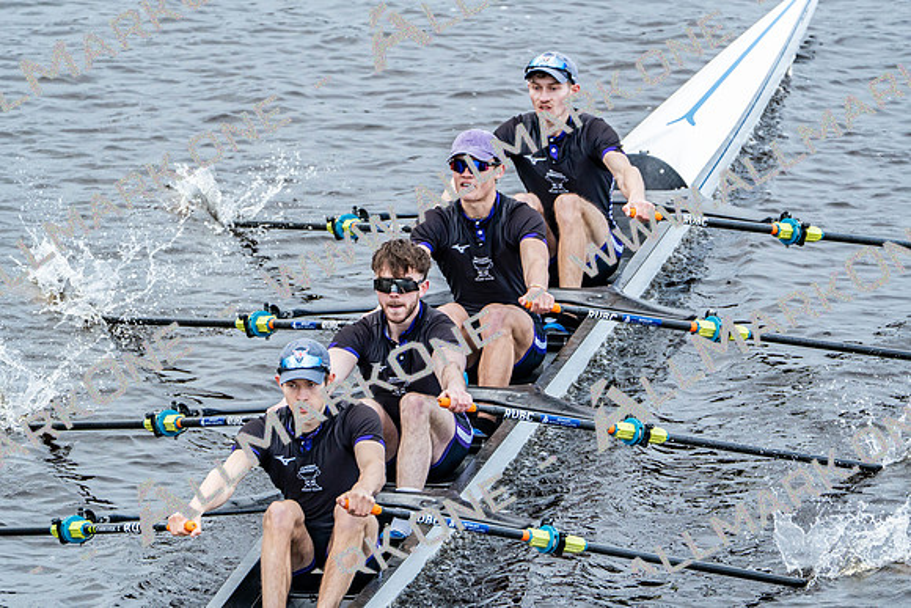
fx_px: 15186
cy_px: 304
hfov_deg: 3.4
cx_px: 456
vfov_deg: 2.3
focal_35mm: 600
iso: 2000
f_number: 6.3
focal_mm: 600
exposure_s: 1/1250
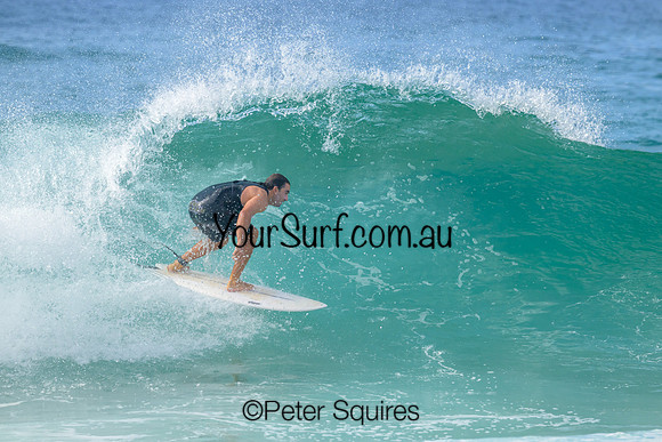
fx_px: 10011
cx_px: 346
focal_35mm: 544
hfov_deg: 3.8
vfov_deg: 2.5
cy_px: 211
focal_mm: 520
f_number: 10
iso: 800
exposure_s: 1/2000
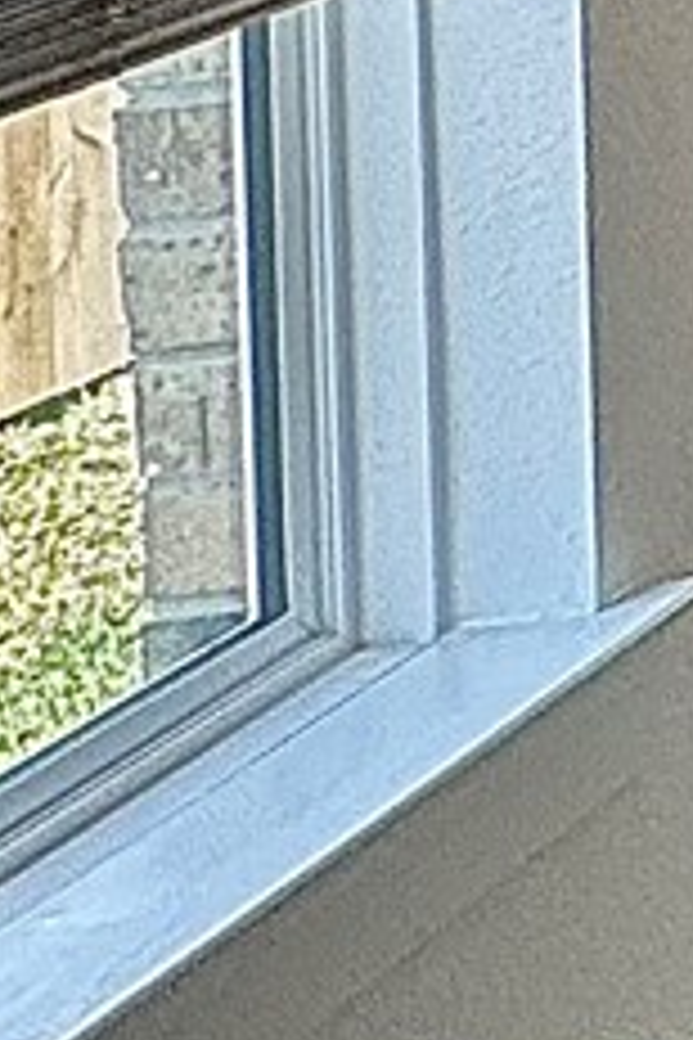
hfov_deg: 5.7
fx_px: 3725
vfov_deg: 14.2
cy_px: -783
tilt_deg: -1.4
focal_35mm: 129
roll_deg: +0.7
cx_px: 3812
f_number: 2.2
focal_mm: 2.22
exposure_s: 1/137
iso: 40
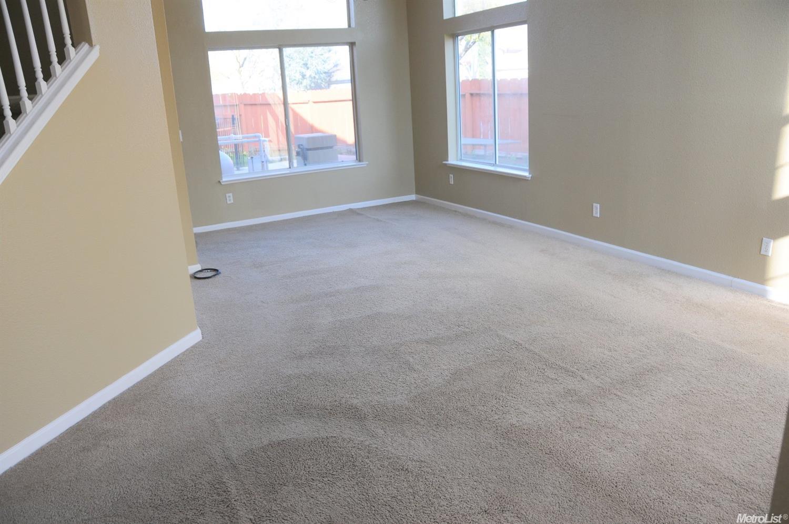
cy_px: 262
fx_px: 591
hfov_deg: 67.5
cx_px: 394
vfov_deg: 47.8
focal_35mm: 27
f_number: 5
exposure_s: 1/100
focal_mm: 18
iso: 250
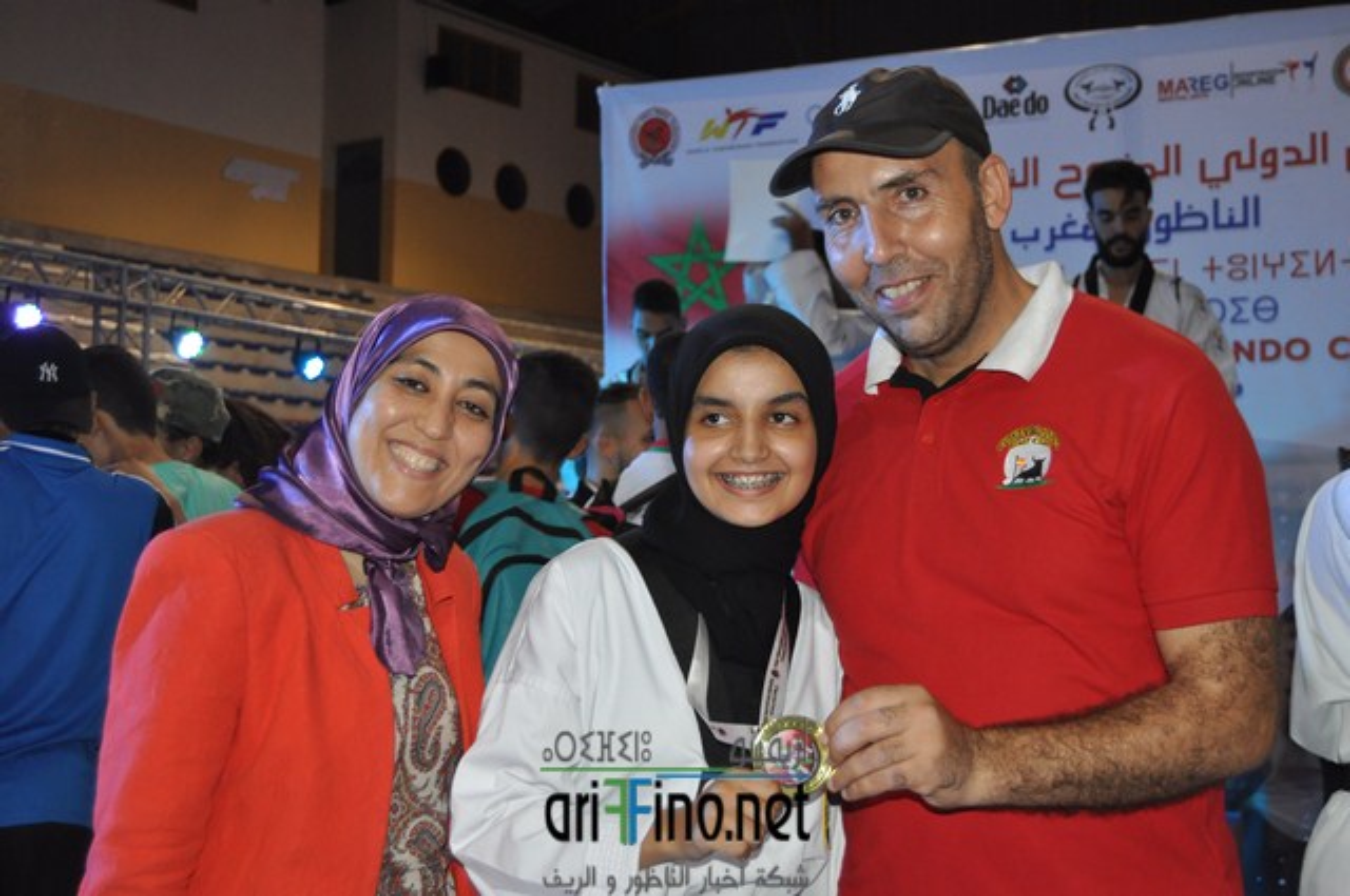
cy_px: 448
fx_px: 1742
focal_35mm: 46
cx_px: 675
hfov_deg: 42.4
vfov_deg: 28.9
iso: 800
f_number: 4.2
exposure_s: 1/60
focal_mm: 31
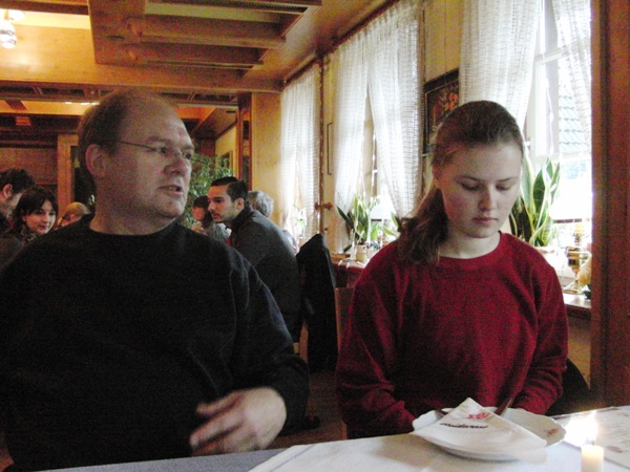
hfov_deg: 50.1
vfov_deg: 38.7
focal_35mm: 37
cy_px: 236
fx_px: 673
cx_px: 315
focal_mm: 6.42
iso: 1600
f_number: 3.6
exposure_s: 1/100
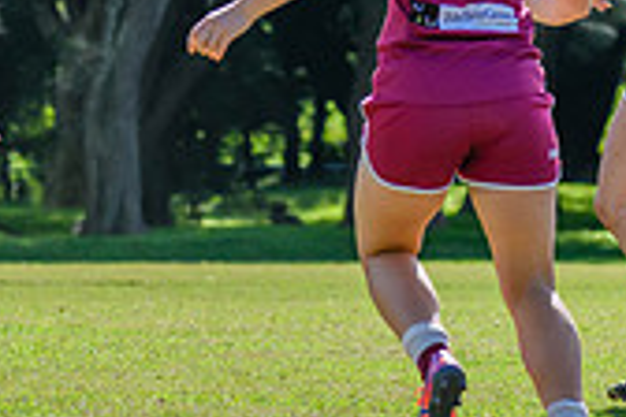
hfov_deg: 3.1
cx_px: -259
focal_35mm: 674
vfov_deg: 2.0
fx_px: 11719
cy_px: 175
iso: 800
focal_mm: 170
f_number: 8
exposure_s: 1/1250
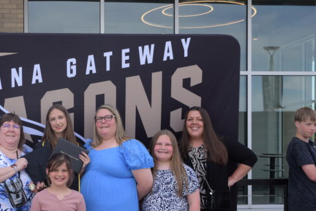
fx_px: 544
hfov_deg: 31.6
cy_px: 150
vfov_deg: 21.8
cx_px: 68
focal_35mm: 62
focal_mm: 38
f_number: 6.3
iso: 400
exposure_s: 1/640
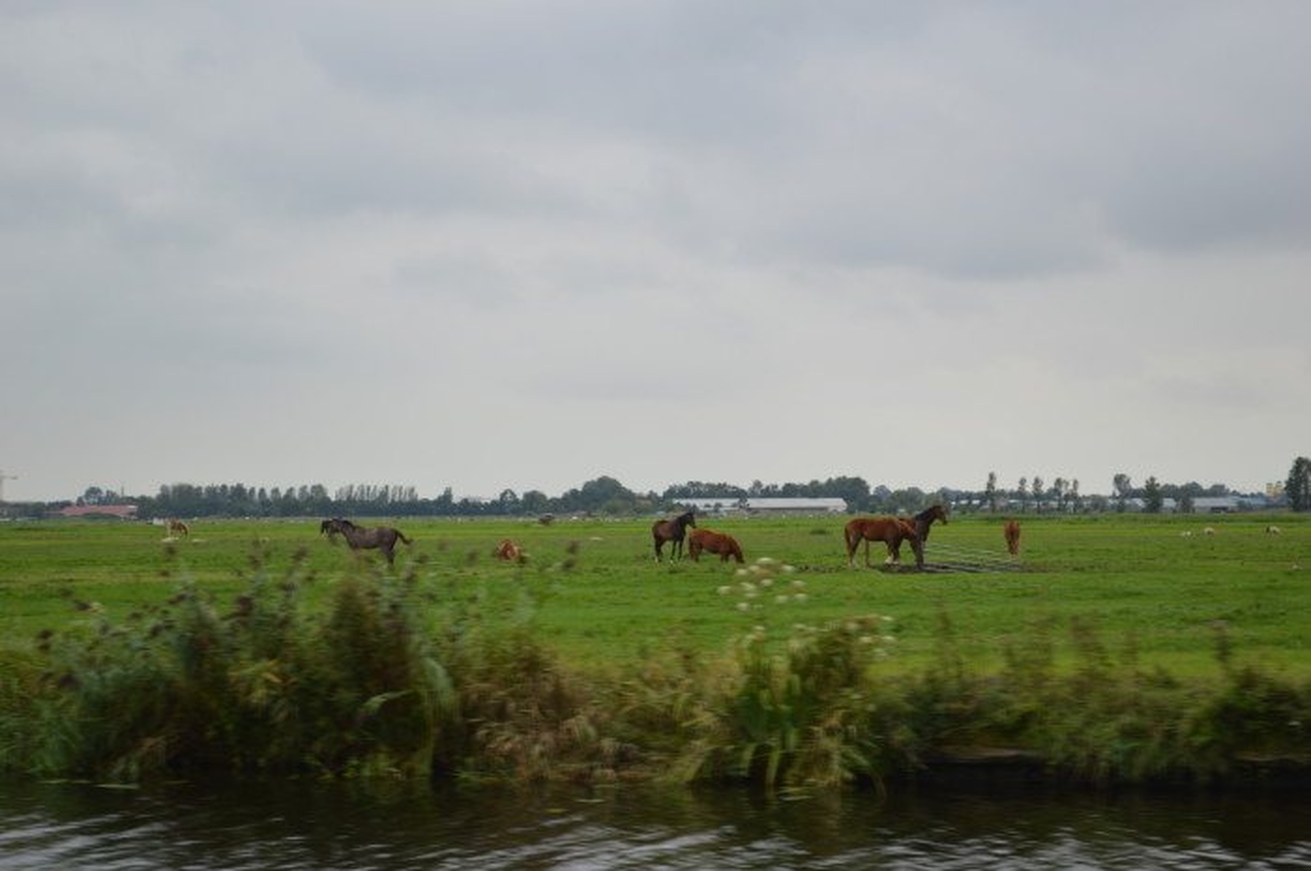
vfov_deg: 16.5
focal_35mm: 82
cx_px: 656
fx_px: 3001
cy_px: 436
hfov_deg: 24.6
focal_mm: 55
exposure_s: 1/125
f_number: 5.6
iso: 125
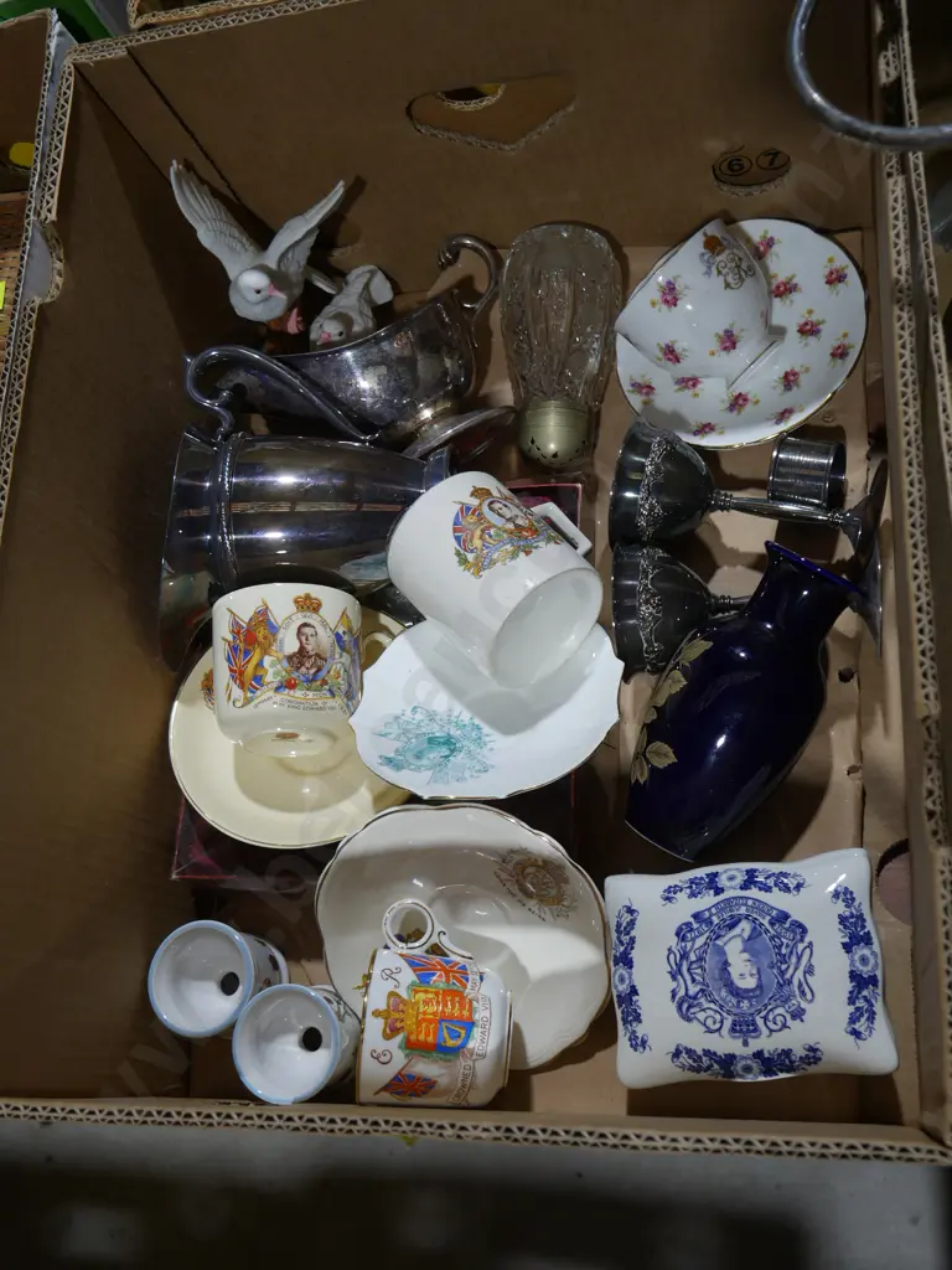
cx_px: 476
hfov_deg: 39.7
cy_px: 635
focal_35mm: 36
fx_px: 1320
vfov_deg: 51.4
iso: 200
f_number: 4
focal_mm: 18
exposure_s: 1/100
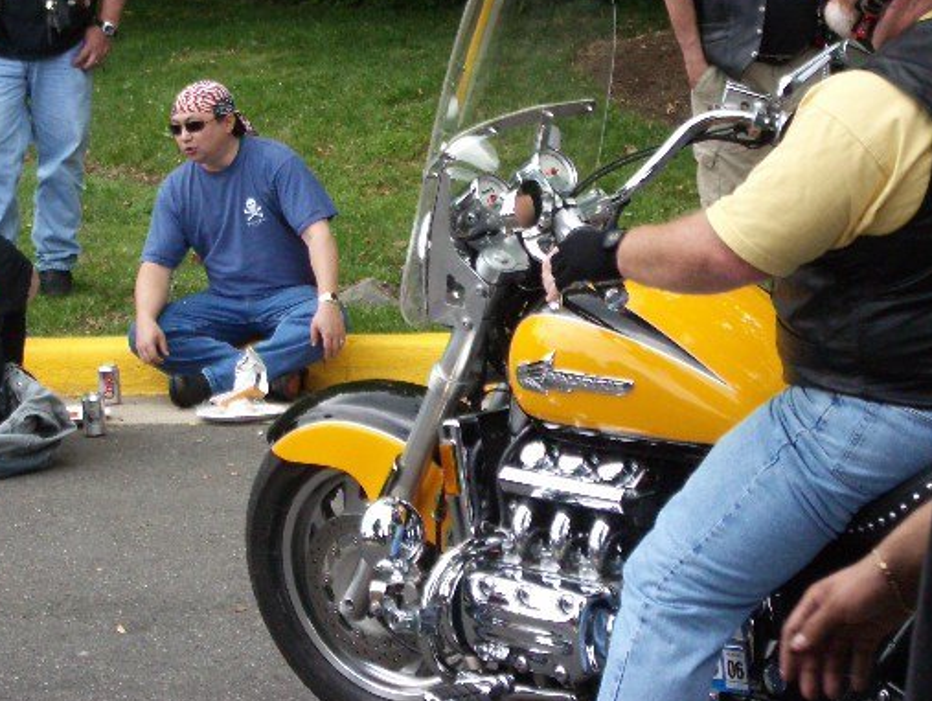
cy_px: 328
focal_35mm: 111
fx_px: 2991
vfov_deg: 13.4
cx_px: 447
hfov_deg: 17.7
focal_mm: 14.6
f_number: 4.4
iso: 200
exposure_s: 1/320
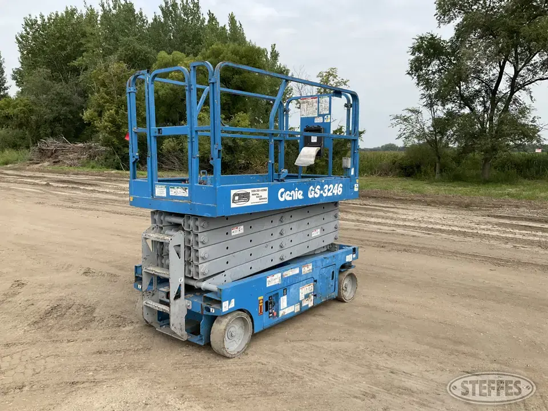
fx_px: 459
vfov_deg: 48.2
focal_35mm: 29
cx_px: 274
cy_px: 206
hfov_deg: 61.7
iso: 25
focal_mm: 3
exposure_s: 1/1279
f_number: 1.8
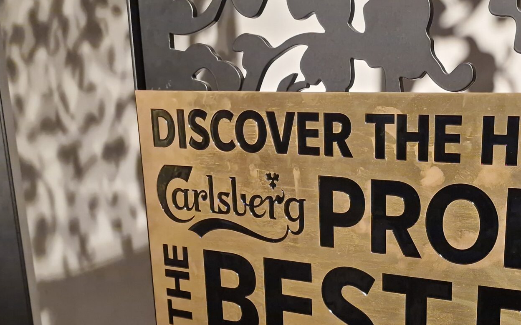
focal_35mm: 50
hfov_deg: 38.1
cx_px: 448
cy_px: 346
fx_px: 710
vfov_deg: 24.3
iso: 400
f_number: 1.8
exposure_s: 1/100
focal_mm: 6.4
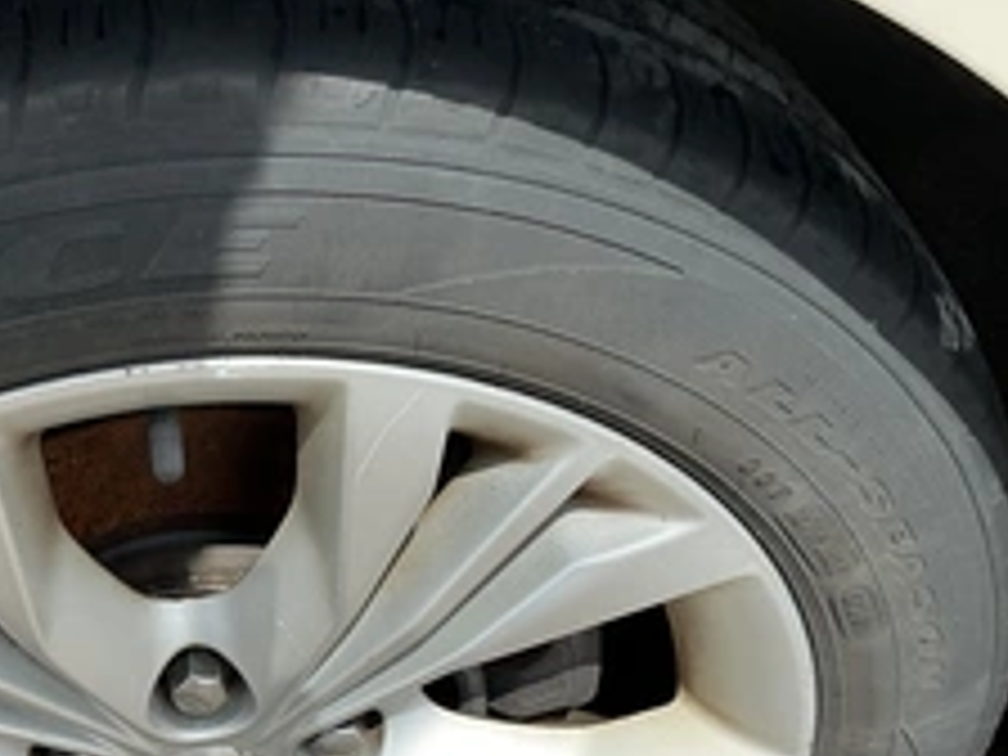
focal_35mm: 50
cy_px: 594
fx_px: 1456
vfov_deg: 28.5
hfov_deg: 36.9
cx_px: 202
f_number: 1.8
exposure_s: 1/691
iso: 25
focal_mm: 3
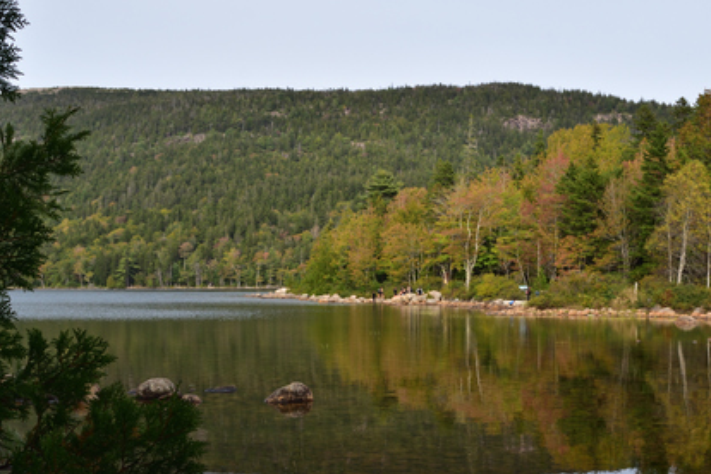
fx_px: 1001
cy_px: 291
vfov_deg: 26.6
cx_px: 424
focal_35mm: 51
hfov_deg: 39.0
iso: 220
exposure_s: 1/160
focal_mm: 25
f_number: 9
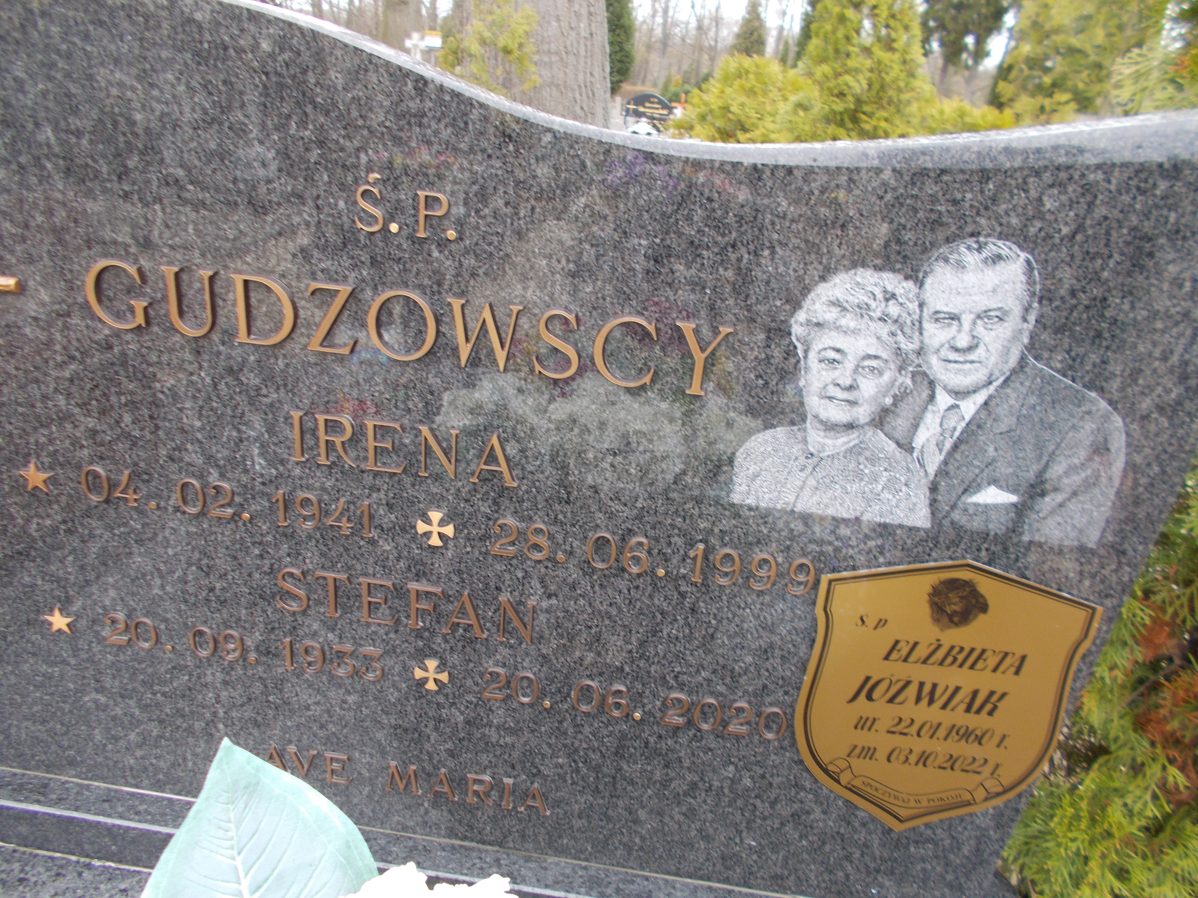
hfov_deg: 67.3
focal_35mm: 26
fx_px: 900
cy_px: 449
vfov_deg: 53.1
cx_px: 599
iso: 80
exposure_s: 1/80
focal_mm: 4.6
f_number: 3.2
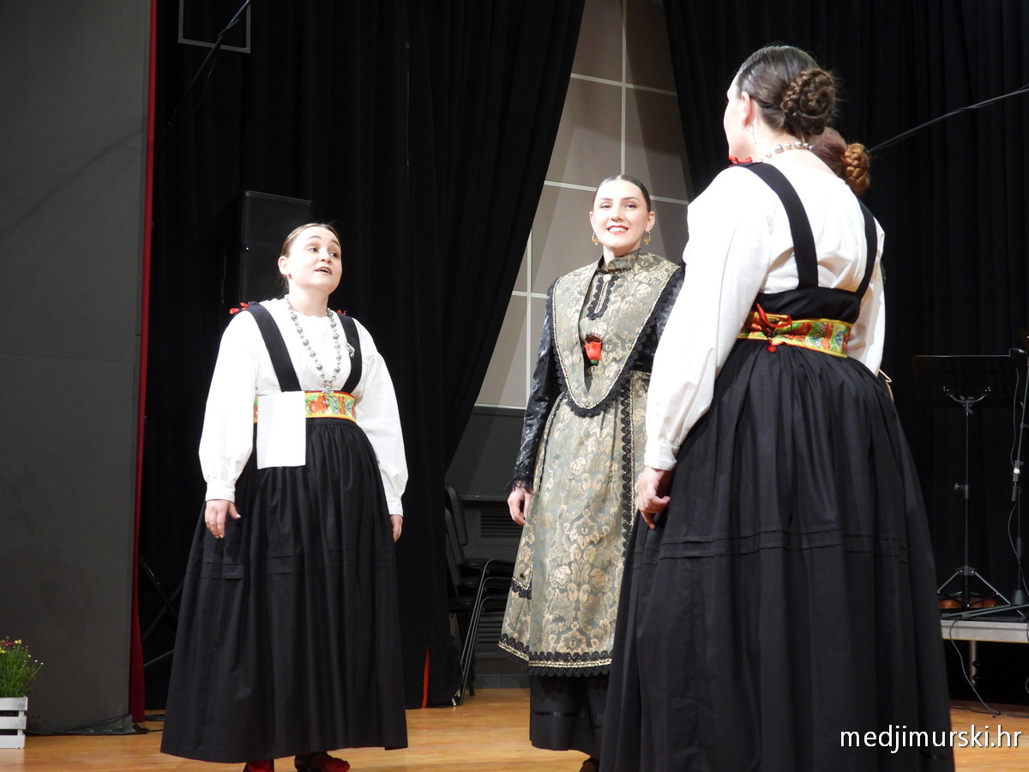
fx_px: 1932
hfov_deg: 29.8
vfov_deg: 22.6
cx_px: 514
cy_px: 386
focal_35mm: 65
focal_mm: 11.7
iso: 400
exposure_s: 1/25
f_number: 3.5
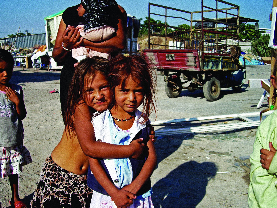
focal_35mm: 38
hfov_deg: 49.0
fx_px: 304
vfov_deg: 37.7
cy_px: 104
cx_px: 138
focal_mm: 7.9
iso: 50
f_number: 5.6
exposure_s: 1/250
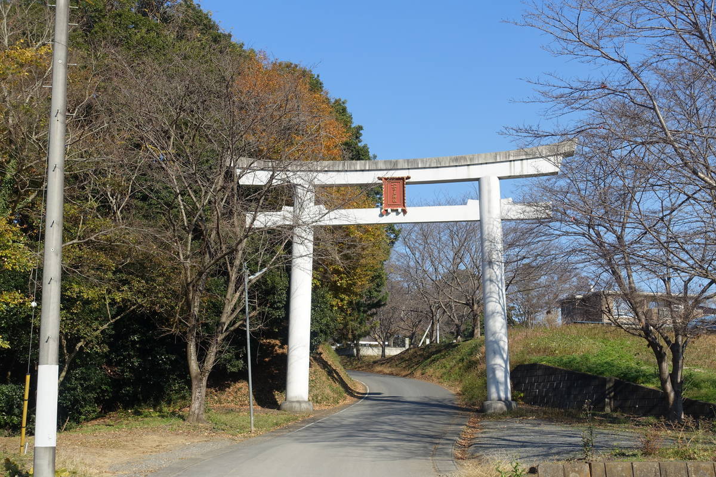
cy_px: 238
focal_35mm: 49
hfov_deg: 40.3
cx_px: 358
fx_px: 974
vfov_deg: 27.5
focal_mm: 17.9
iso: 125
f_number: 5.6
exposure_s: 1/400
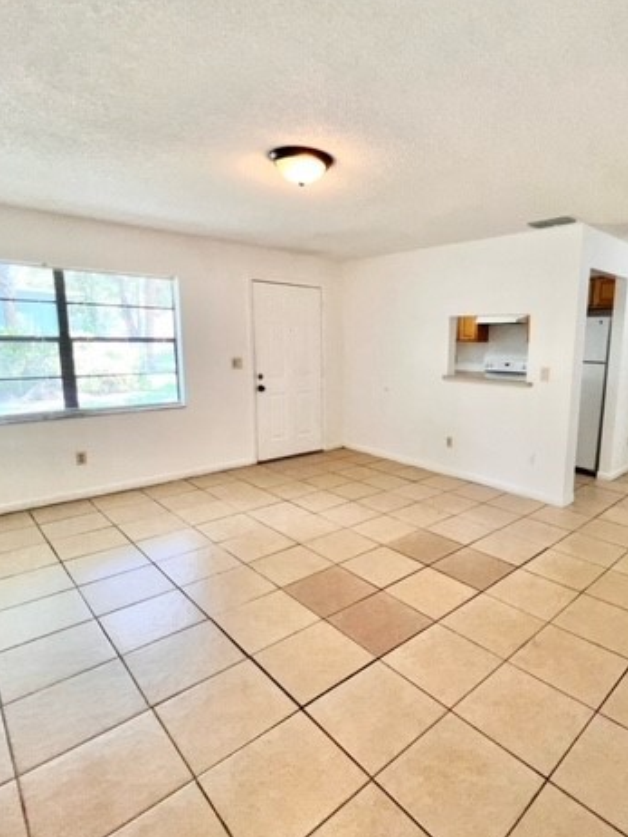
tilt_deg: -9.6
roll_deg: -0.9
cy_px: 413
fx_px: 435
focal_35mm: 18
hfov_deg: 70.3
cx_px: 400
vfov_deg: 87.7
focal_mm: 1.57
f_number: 1.8
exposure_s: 1/122
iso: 50
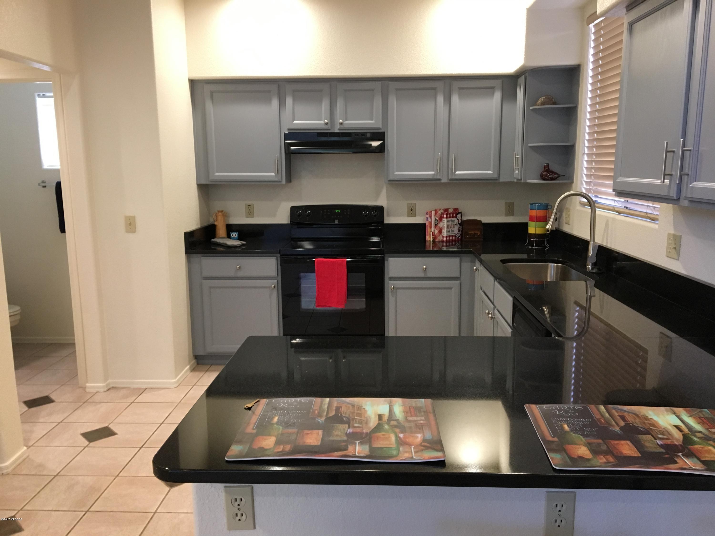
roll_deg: +0.6
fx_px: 599
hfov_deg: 61.7
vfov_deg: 48.2
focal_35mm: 29
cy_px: 268
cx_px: 358
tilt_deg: -9.7
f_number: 2.2
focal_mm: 4.15
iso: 160
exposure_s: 1/30
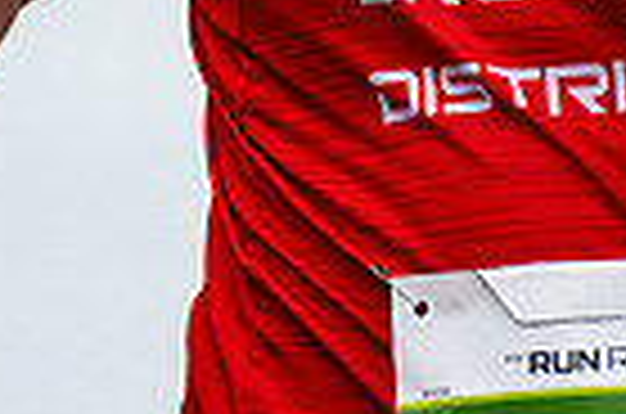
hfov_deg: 1.7
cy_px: -400
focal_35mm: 1221
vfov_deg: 1.1
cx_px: 806
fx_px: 21183
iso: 360
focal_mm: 195
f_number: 2.8
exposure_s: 1/1600
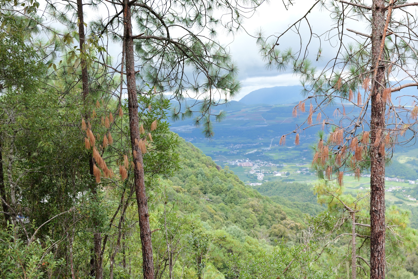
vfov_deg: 31.9
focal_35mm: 42
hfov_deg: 46.4
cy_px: 140
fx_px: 488
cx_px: 209
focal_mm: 42
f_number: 4
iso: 100
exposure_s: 1/200
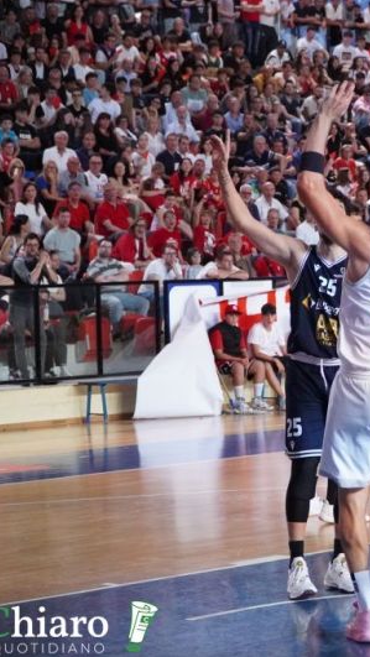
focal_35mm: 109
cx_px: 465
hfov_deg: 10.9
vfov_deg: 19.6
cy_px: 329
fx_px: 1900
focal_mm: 46
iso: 5000
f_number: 4
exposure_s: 1/800
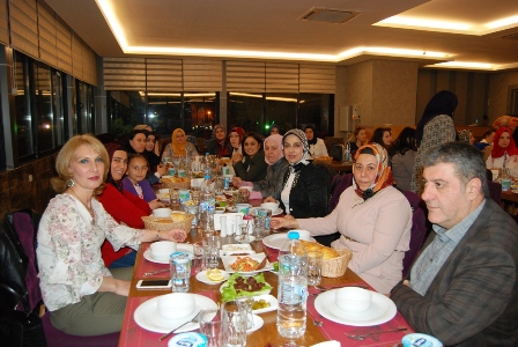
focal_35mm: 27
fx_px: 389
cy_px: 174
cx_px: 259
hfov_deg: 67.3
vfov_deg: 48.1
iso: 400
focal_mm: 18
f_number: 4
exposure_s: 1/60
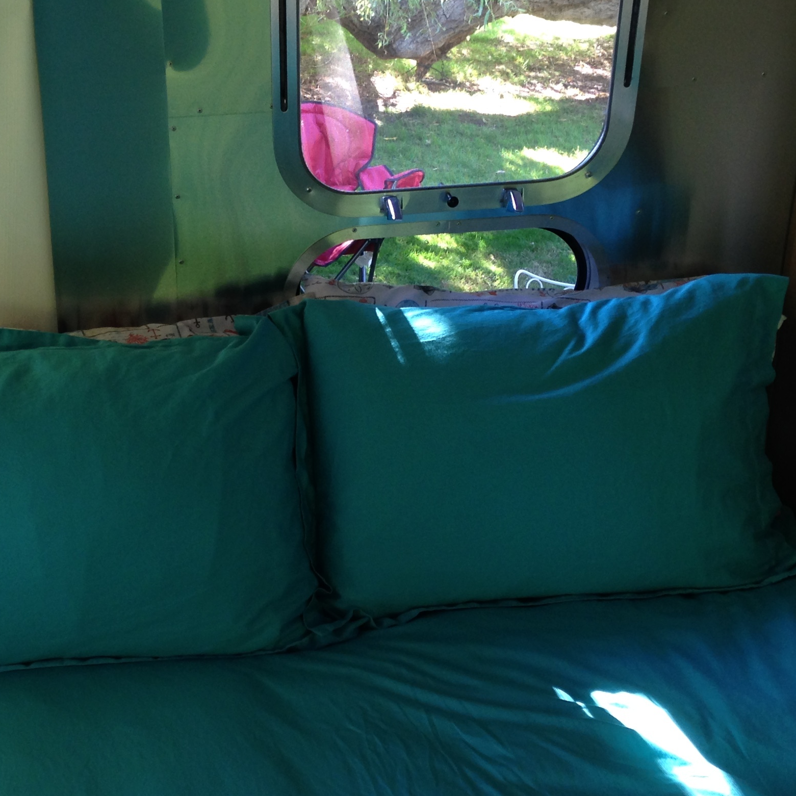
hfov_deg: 28.0
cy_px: 409
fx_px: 1587
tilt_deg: -21.9
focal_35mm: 61
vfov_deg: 28.2
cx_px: 287
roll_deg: +1.9
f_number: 2.4
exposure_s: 1/20
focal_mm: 4.12
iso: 64
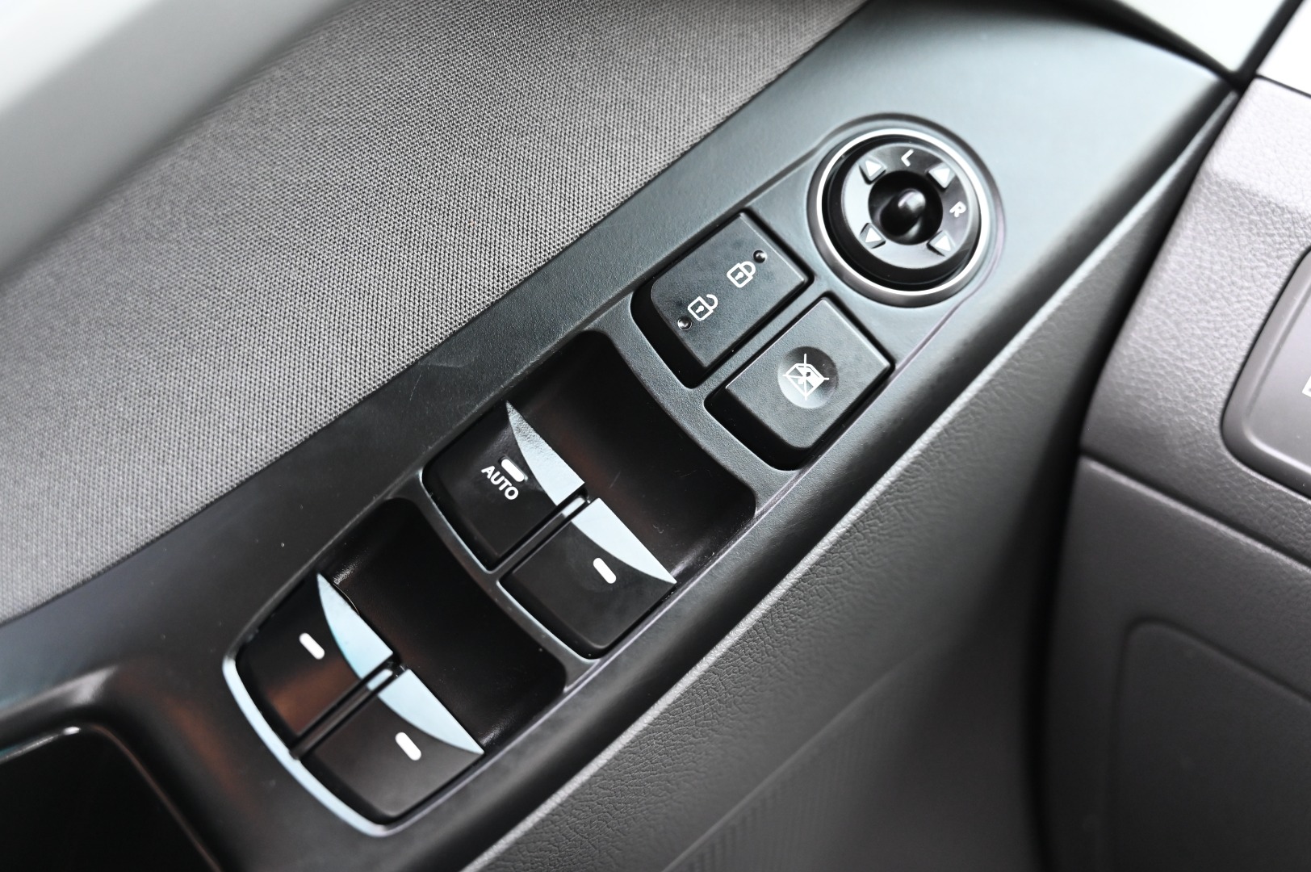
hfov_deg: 41.9
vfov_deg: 28.6
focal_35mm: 47
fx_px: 1710
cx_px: 656
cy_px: 436
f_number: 4
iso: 3200
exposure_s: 1/125
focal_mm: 47
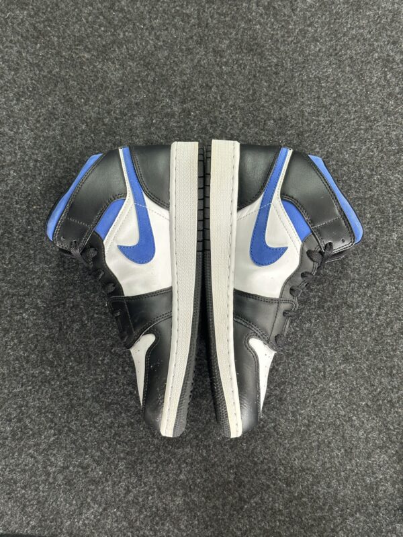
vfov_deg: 39.6
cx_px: 202
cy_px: 268
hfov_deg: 30.3
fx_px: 744
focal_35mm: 48
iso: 125
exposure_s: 1/53
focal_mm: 6.86
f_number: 1.78
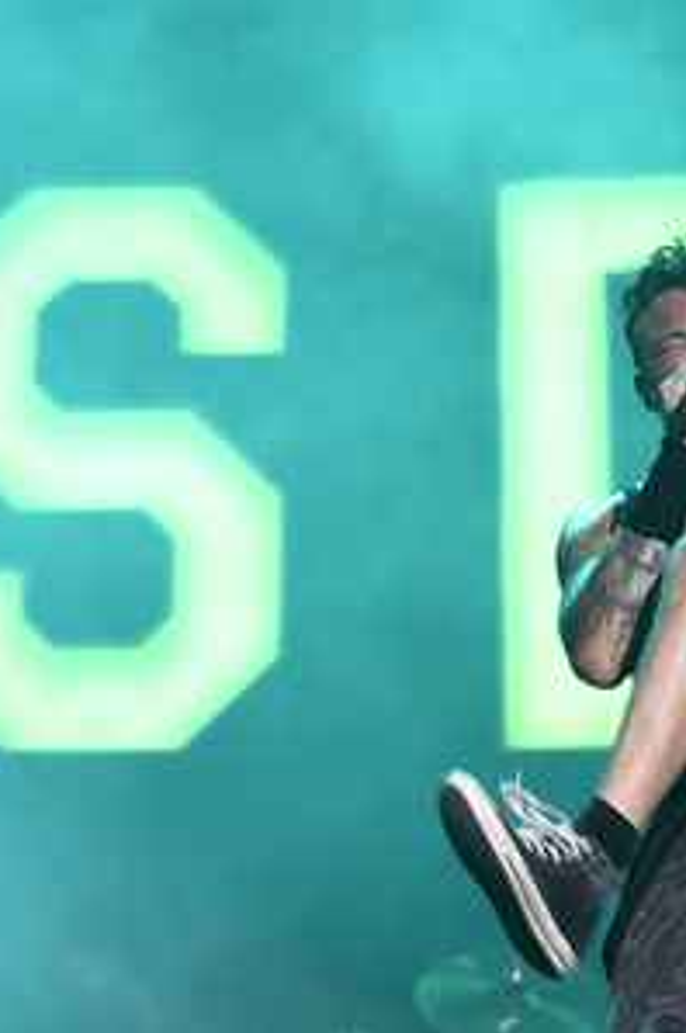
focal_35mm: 106
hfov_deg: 12.7
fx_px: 3037
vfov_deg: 19.3
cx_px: 695
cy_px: 516
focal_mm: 70
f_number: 4
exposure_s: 1/500
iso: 1600
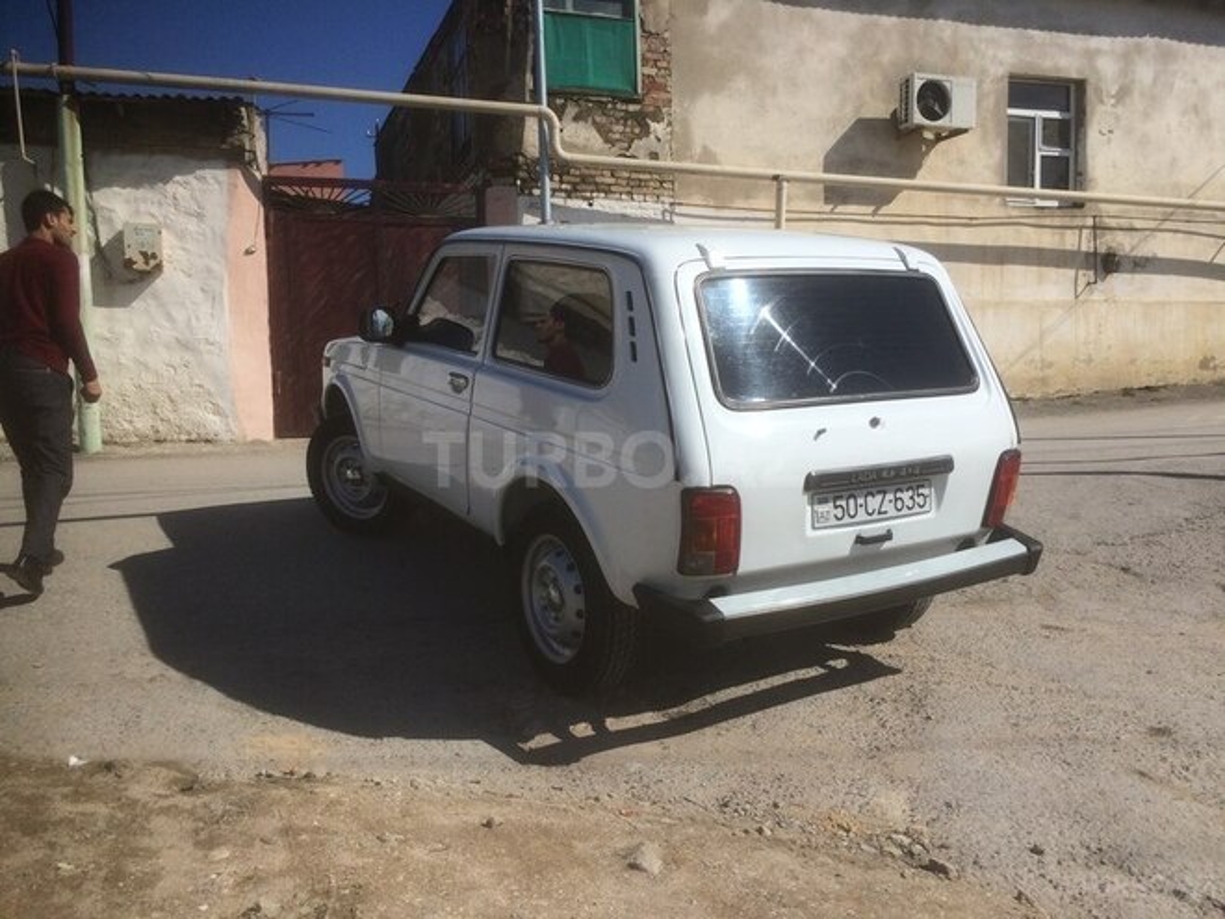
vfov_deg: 48.2
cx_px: 612
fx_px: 1026
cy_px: 460
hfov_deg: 61.7
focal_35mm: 29
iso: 32
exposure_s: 1/4115
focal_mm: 4.15
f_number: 2.2
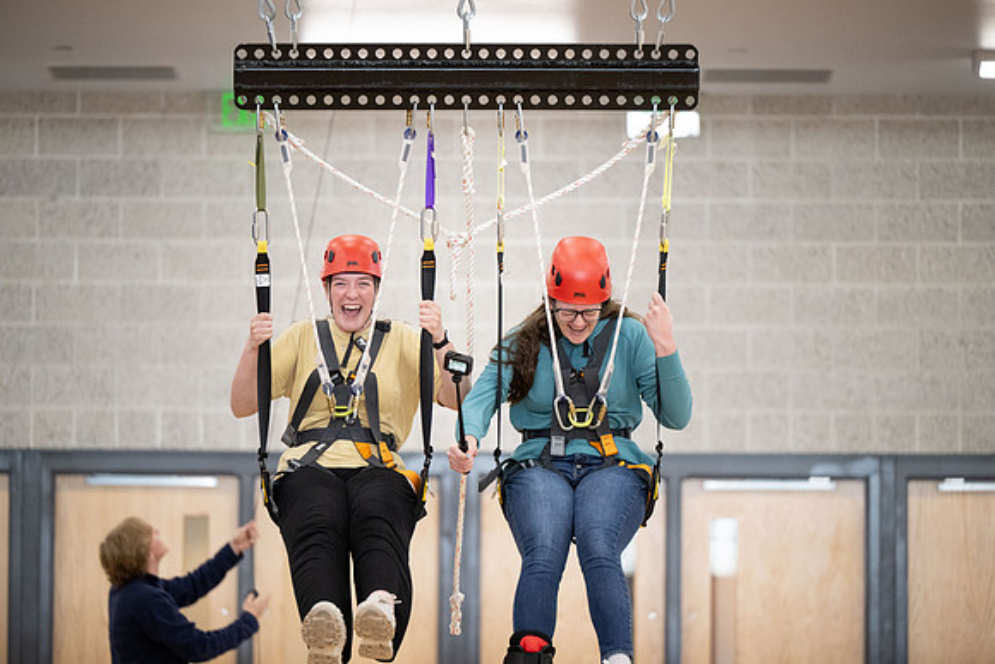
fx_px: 5529
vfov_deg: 6.9
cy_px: 332
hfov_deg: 10.3
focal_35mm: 200
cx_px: 498
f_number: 2.8
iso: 3200
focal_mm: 200
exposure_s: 1/500
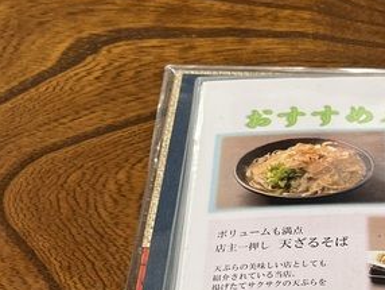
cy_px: 268
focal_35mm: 74
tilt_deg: -56.2
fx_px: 824
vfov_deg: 19.5
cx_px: 396
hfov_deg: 24.9
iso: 125
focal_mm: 5.1
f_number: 1.6
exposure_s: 1/120
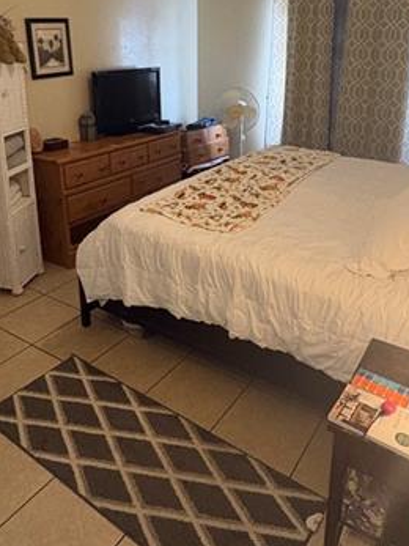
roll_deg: -1.4
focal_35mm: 31
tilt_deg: -14.5
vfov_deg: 56.7
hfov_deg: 45.4
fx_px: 489
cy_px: 168
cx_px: 223
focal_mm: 2.22
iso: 500
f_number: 2.2
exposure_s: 1/60
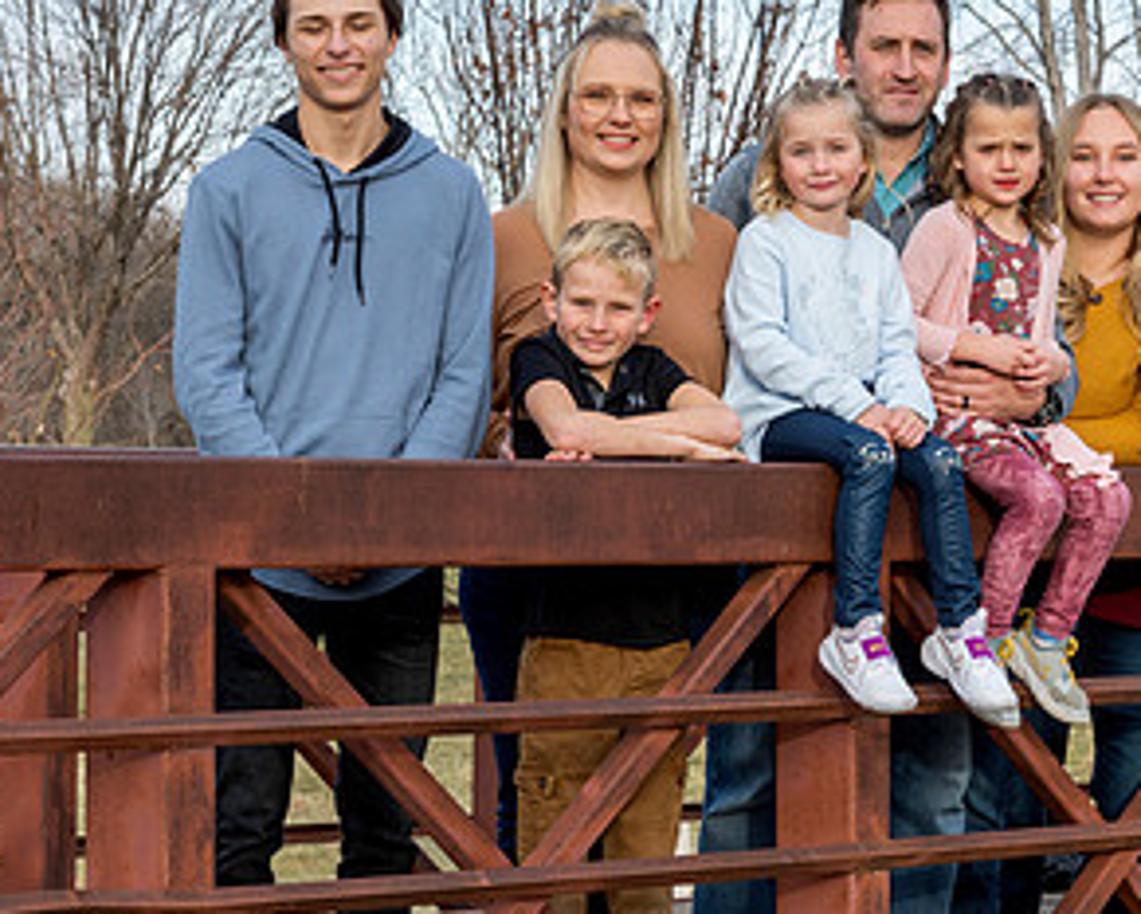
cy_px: 532
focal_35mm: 131
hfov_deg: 14.6
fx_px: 4425
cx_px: 984
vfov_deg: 11.8
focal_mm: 70
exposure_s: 1/100
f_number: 10
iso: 200
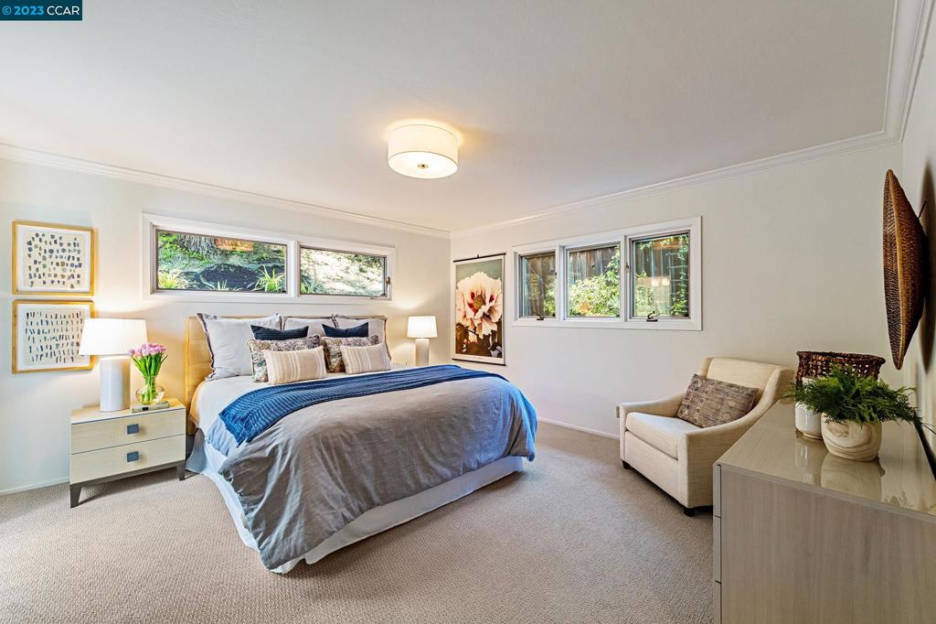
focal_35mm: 15
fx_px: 390
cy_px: 312
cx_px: 468
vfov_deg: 77.3
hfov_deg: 100.4
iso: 320
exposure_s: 1/8
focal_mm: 15
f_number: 11
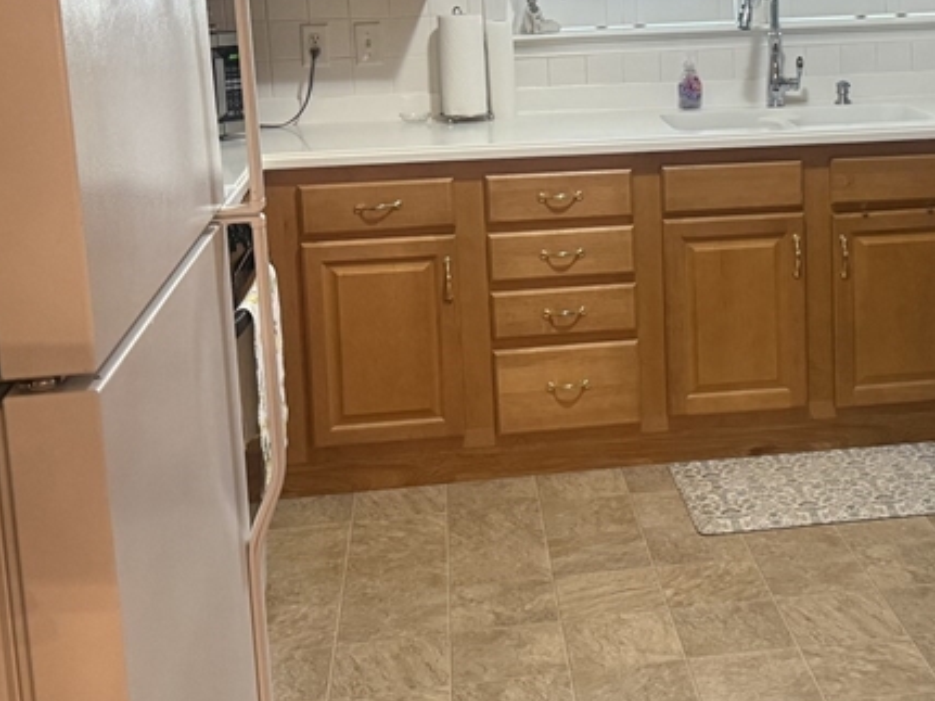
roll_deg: +1.3
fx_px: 1539
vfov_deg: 25.3
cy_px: 156
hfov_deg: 33.1
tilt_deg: -8.4
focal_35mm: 57
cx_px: 714
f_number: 1.78
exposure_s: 1/60
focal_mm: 6.76
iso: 400
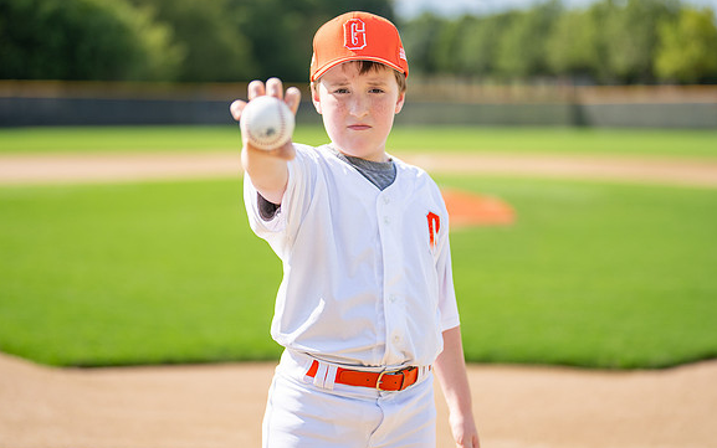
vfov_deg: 18.9
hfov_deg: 29.8
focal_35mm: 69
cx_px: 367
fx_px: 1349
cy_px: 199
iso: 100
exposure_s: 1/6400
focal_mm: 50
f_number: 1.2
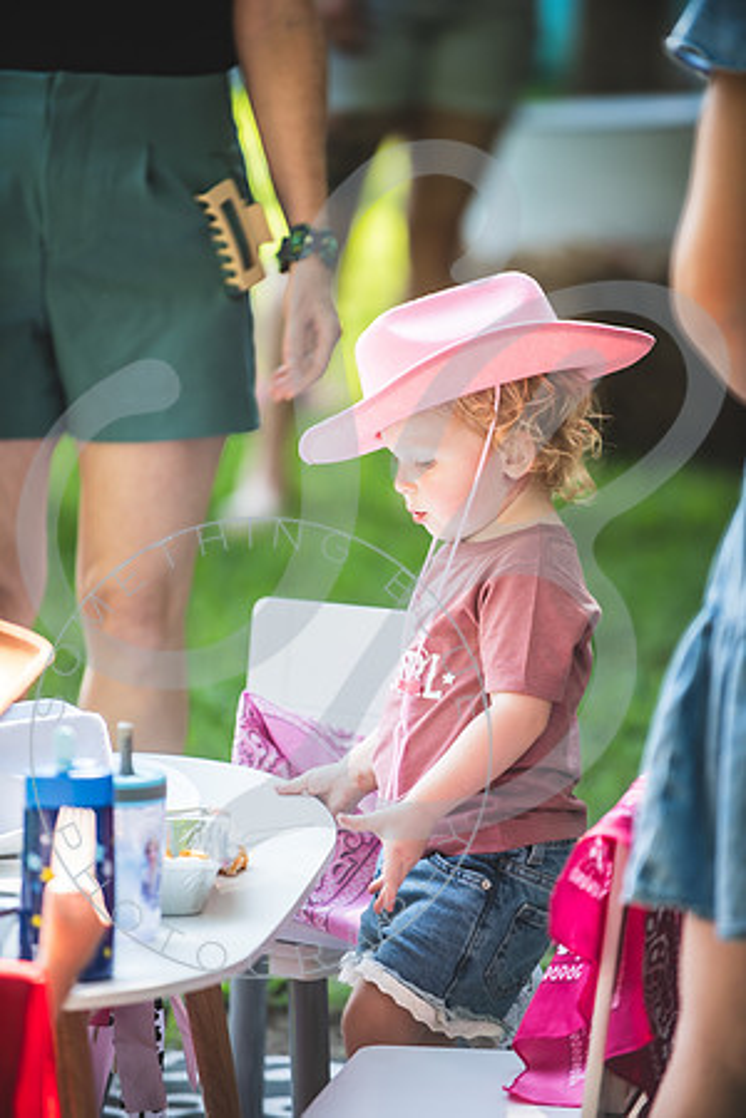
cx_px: 373
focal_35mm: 200
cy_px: 559
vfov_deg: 10.3
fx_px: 6216
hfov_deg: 6.9
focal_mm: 200
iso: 200
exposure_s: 1/250
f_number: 2.8
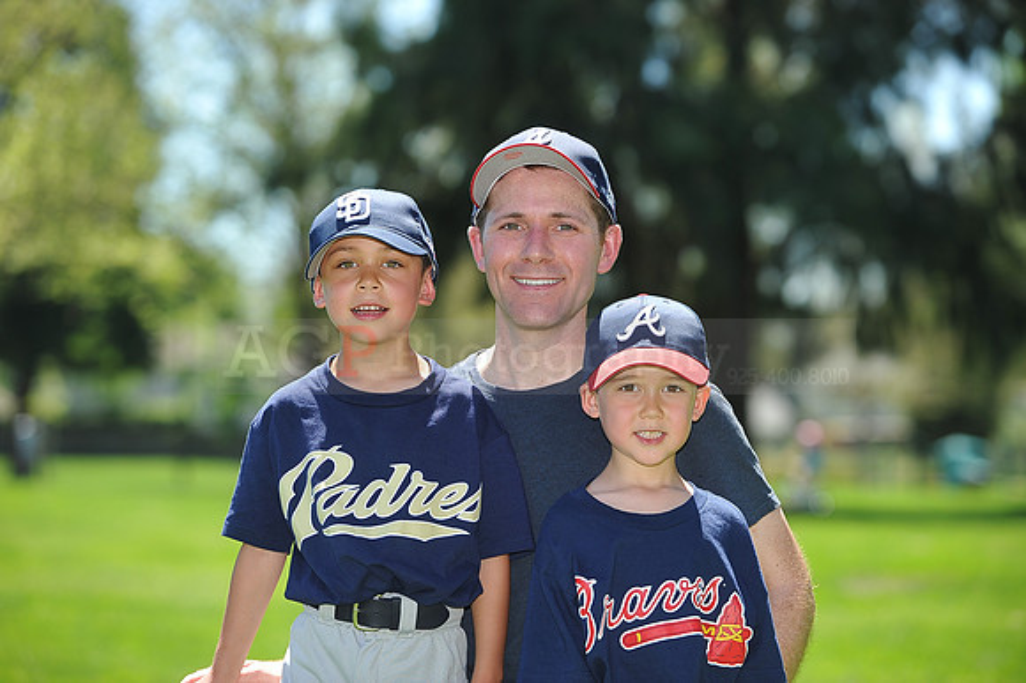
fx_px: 5697
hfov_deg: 10.3
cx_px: 513
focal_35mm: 200
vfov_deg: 6.9
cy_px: 342
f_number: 4.5
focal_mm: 200
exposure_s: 1/640
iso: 200
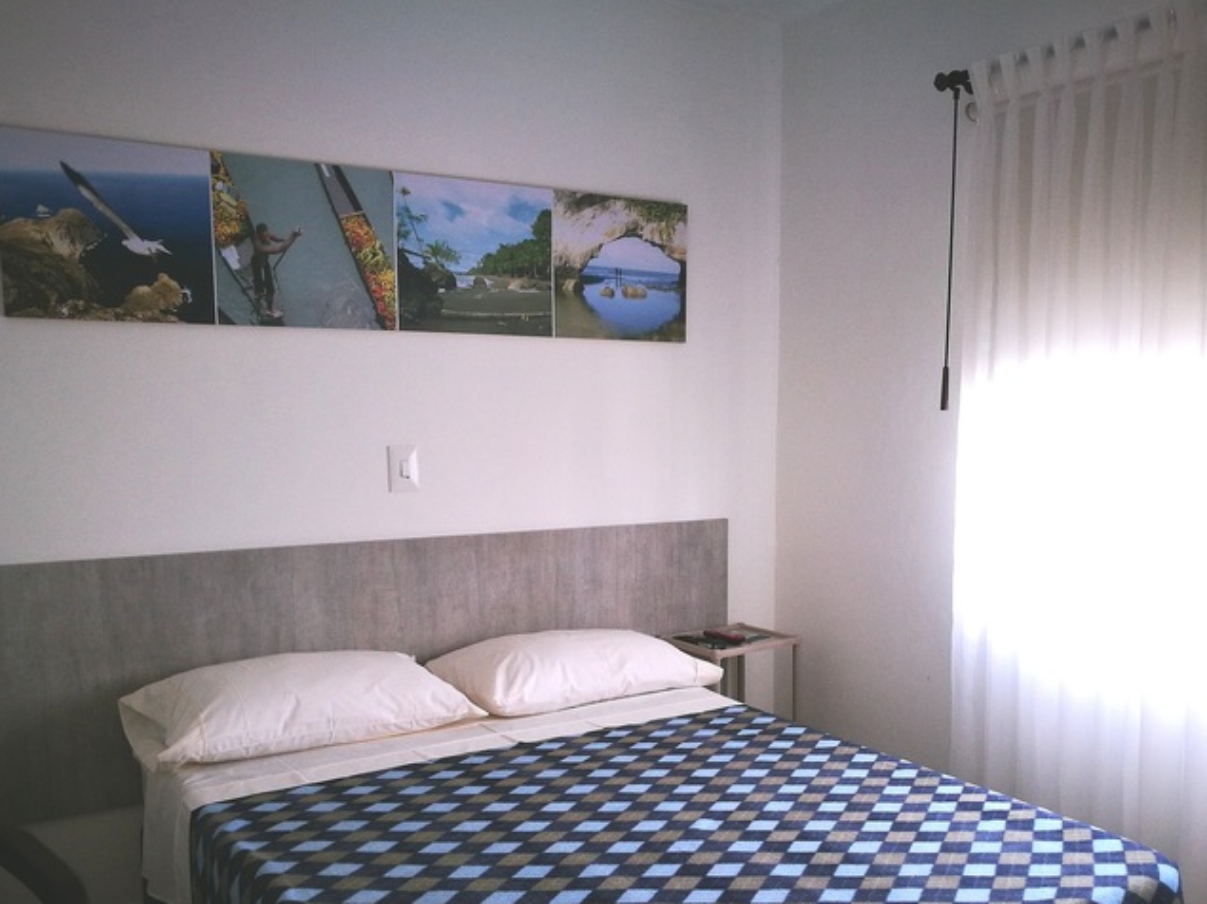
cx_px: 690
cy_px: 558
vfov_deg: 41.5
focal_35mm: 34
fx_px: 1185
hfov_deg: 53.8
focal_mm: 4.5
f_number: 2.2
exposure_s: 1/60
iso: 100
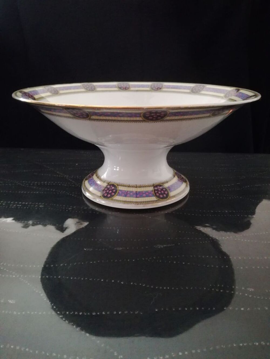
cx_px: 135
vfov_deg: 65.3
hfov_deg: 51.4
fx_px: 281
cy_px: 180
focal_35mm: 27
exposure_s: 1/16.7
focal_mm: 3.79
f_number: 2
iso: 640
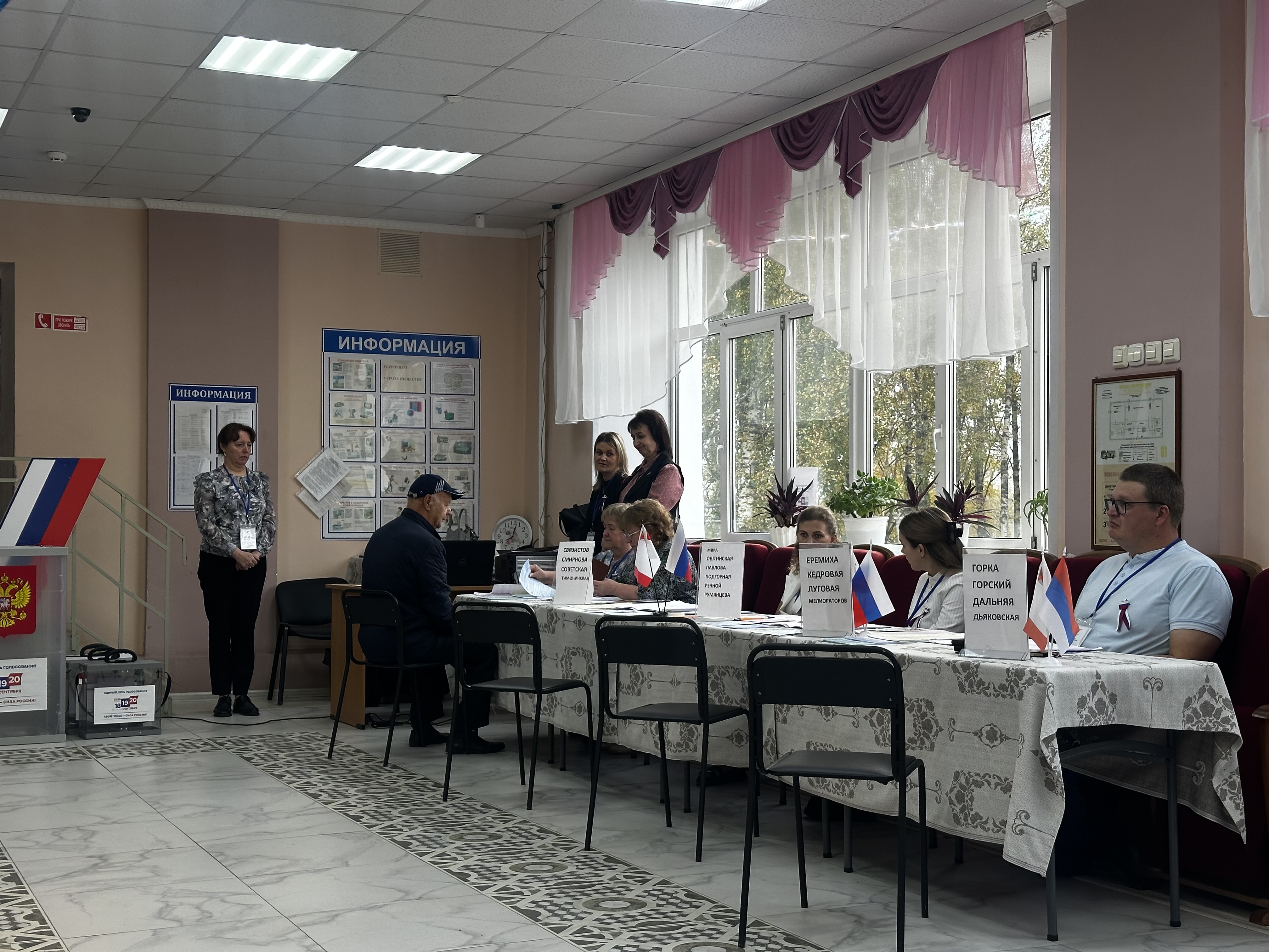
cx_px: 634
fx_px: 1760
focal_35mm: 48
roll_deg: -0.3
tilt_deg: +1.1
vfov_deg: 30.3
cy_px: 476
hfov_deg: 39.7
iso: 50
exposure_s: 1/124
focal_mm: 6.86
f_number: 1.78
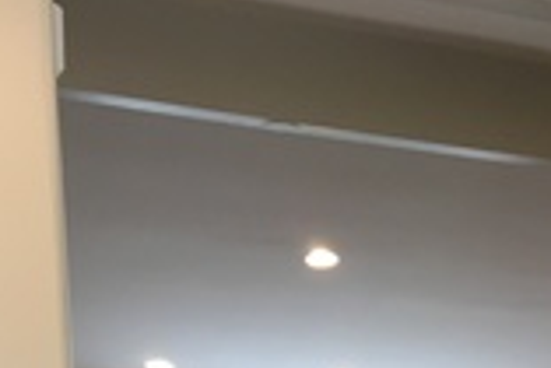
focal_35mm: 92
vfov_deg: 12.4
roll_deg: -1.3
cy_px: 831
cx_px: 551
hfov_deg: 21.4
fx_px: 1409
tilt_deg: -12.6
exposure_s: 1/30
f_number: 2.2
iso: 100
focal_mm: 4.15
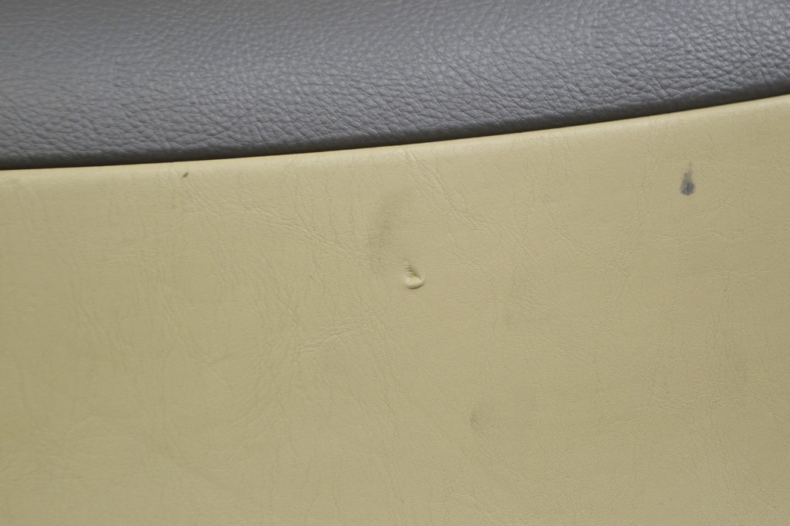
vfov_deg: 16.5
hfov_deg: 24.6
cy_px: 263
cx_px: 395
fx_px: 1809
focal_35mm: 82
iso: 400
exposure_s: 1/20
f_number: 5.6
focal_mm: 55
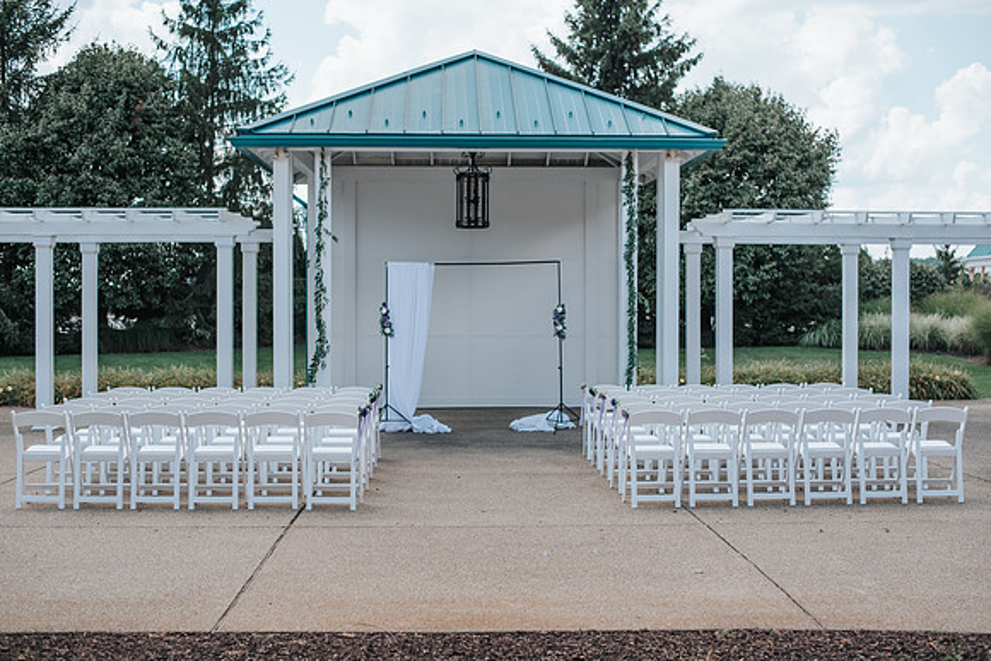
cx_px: 496
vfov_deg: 27.0
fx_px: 1377
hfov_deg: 39.6
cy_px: 330
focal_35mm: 50
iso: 200
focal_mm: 50
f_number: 3.2
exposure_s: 1/2000
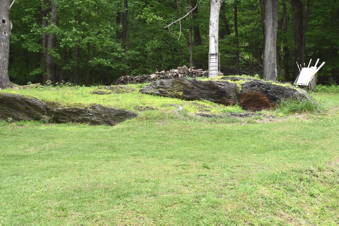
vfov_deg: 23.9
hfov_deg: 35.1
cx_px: 130
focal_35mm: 57
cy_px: 110
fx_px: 533
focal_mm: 29
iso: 400
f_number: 8
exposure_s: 1/250
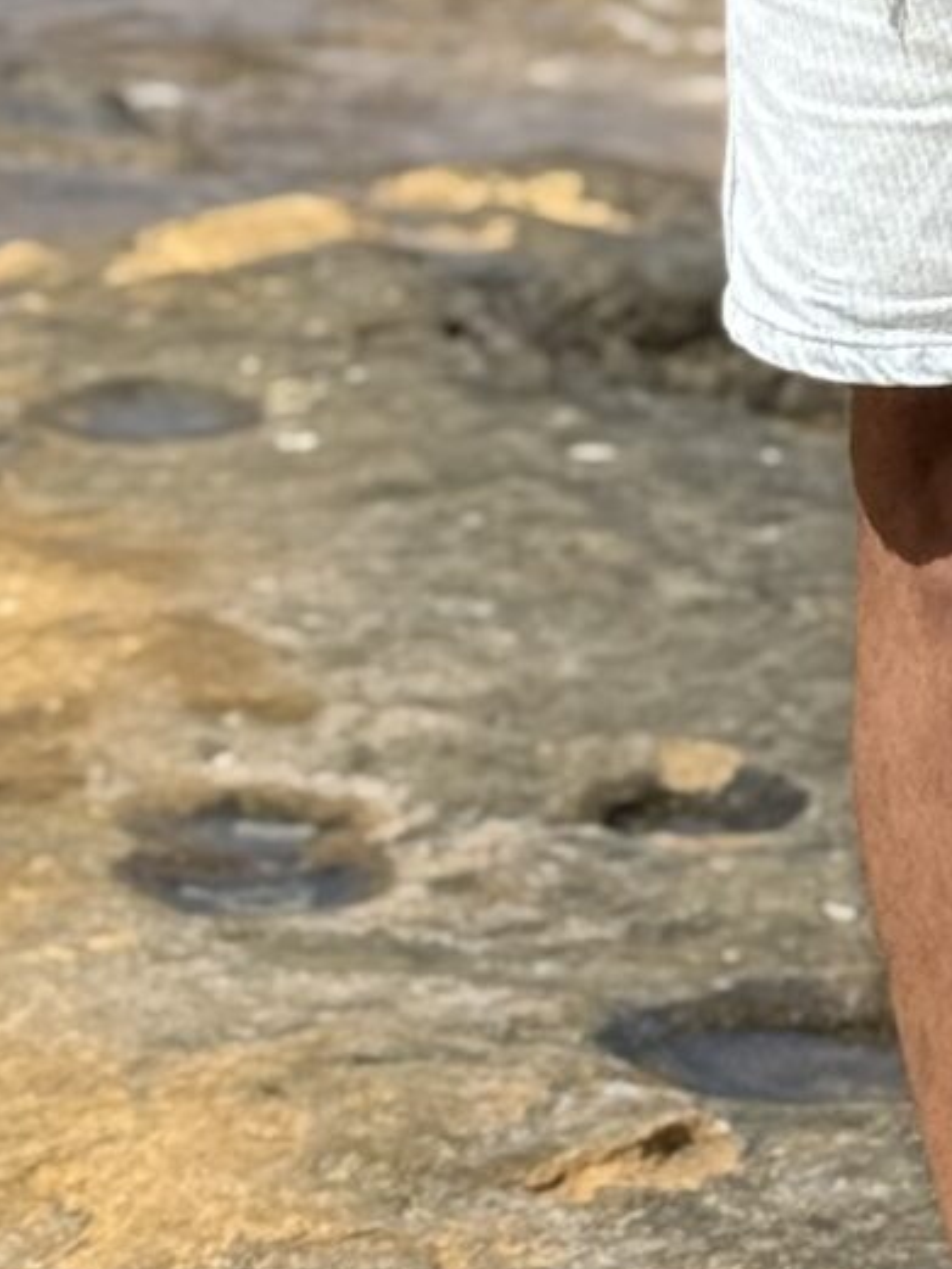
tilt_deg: -6.9
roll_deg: -2.5
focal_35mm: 236
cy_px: -526
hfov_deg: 6.2
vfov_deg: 8.2
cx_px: 1422
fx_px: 8650
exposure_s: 1/7874
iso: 80
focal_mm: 6.76
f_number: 1.78
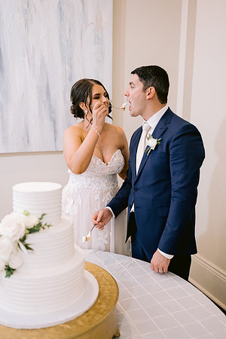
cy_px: 170
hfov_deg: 37.9
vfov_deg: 54.4
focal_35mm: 35
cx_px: 113
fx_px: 330
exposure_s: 1/125
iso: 1600
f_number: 2.2
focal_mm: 35
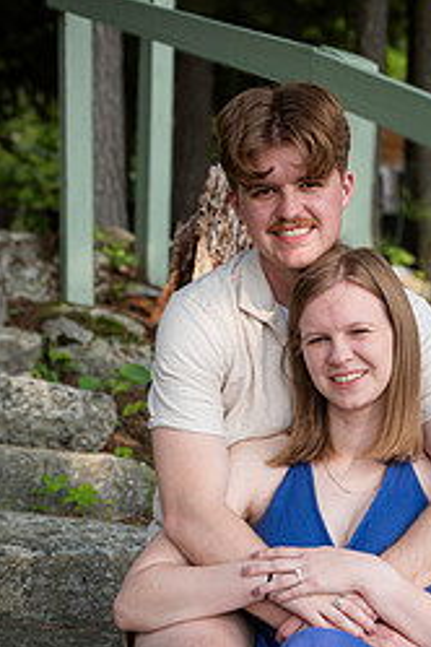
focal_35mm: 76
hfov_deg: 17.7
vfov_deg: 26.2
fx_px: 1365
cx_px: 387
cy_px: 512
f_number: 5.6
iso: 320
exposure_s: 1/350
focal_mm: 27.7
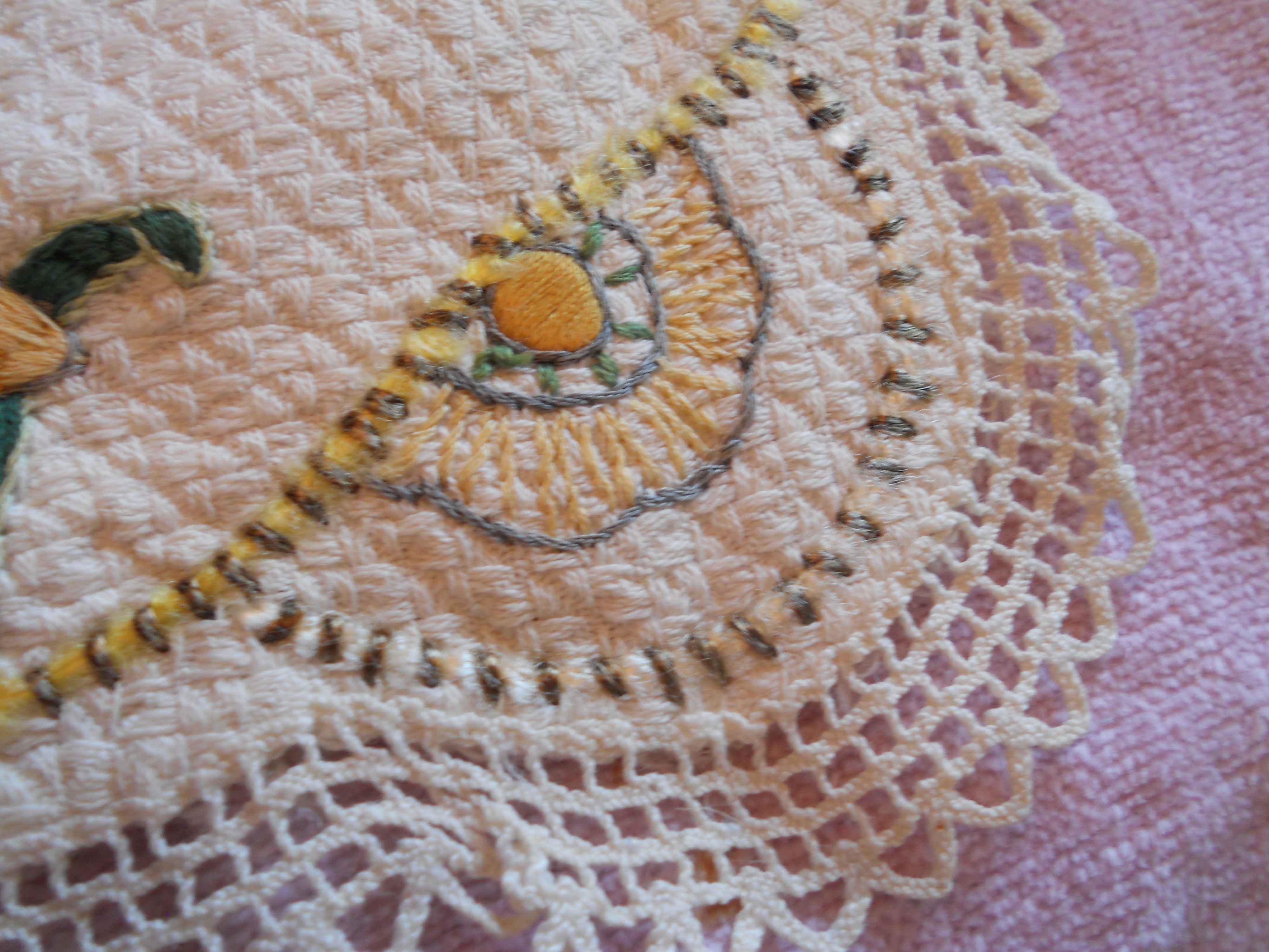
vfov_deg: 44.2
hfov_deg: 56.8
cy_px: 476
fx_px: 1173
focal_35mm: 32
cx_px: 634
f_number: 3.5
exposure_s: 1/30
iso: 160
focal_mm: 5.8
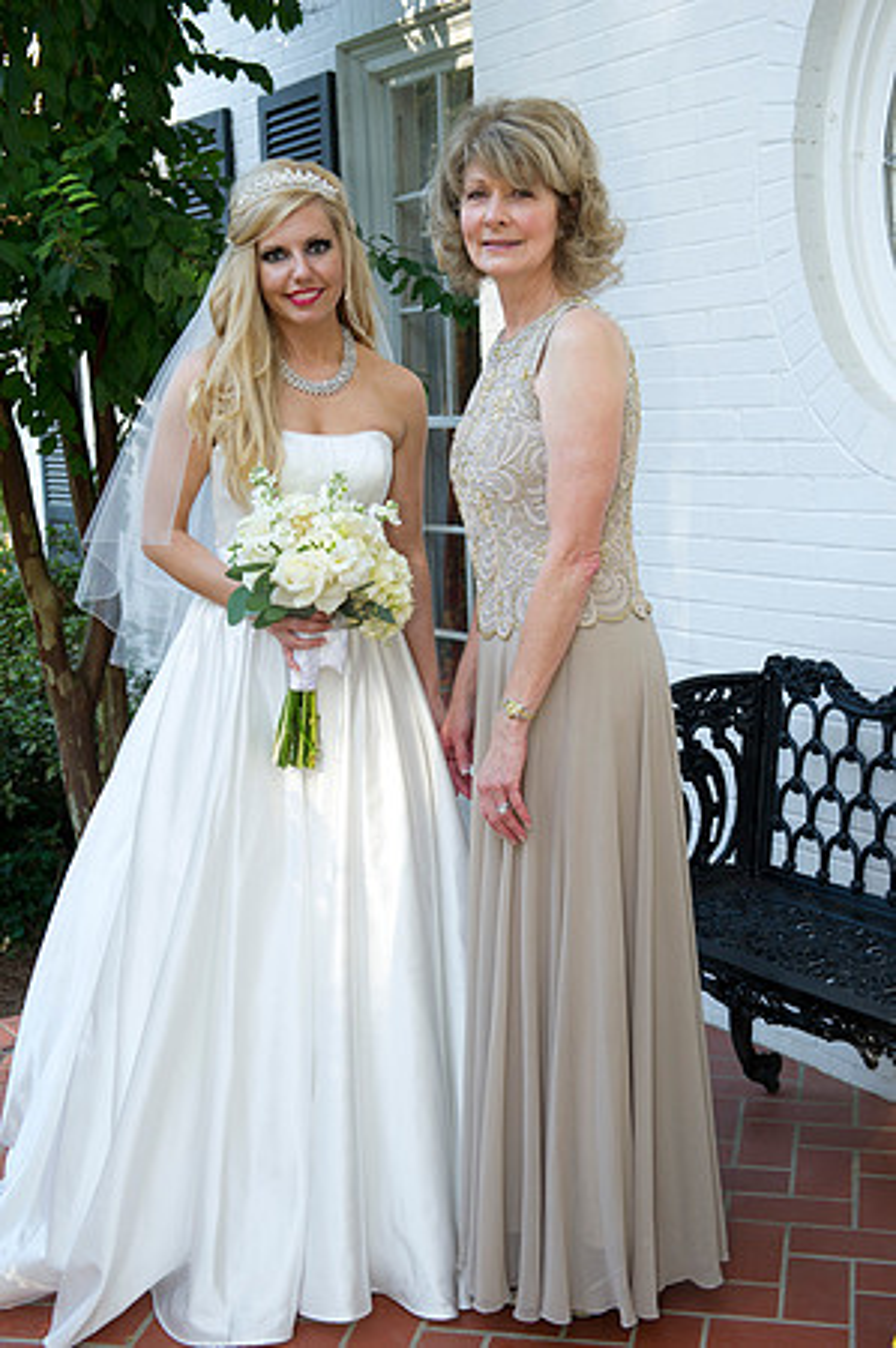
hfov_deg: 28.0
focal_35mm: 48
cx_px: 448
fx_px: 1796
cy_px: 674
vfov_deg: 41.2
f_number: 5.6
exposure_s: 1/100
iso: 500
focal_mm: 48
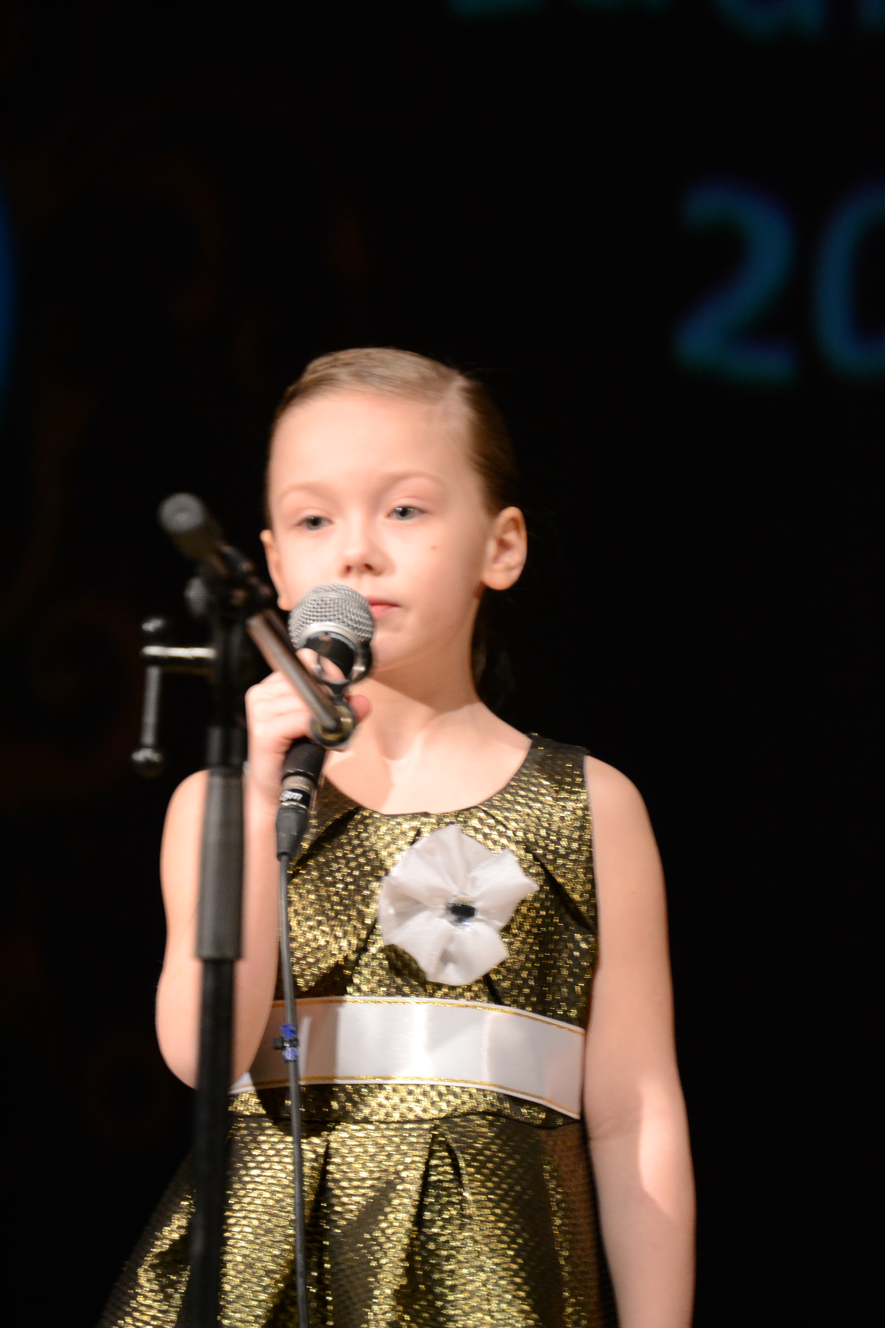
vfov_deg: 6.9
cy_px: 664
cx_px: 442
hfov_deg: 4.6
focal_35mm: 300
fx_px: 11062
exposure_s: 1/50
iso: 1600
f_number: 5.6
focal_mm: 200
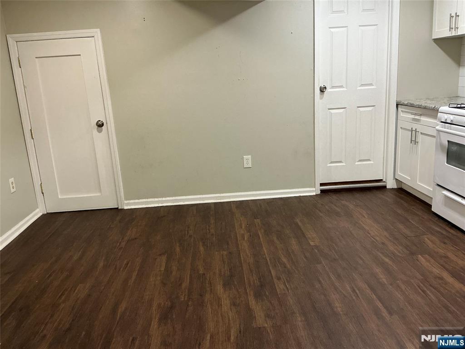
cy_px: 174
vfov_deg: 49.7
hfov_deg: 63.4
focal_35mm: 28
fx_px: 376
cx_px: 232
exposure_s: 1/60
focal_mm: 3
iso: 125
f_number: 1.8
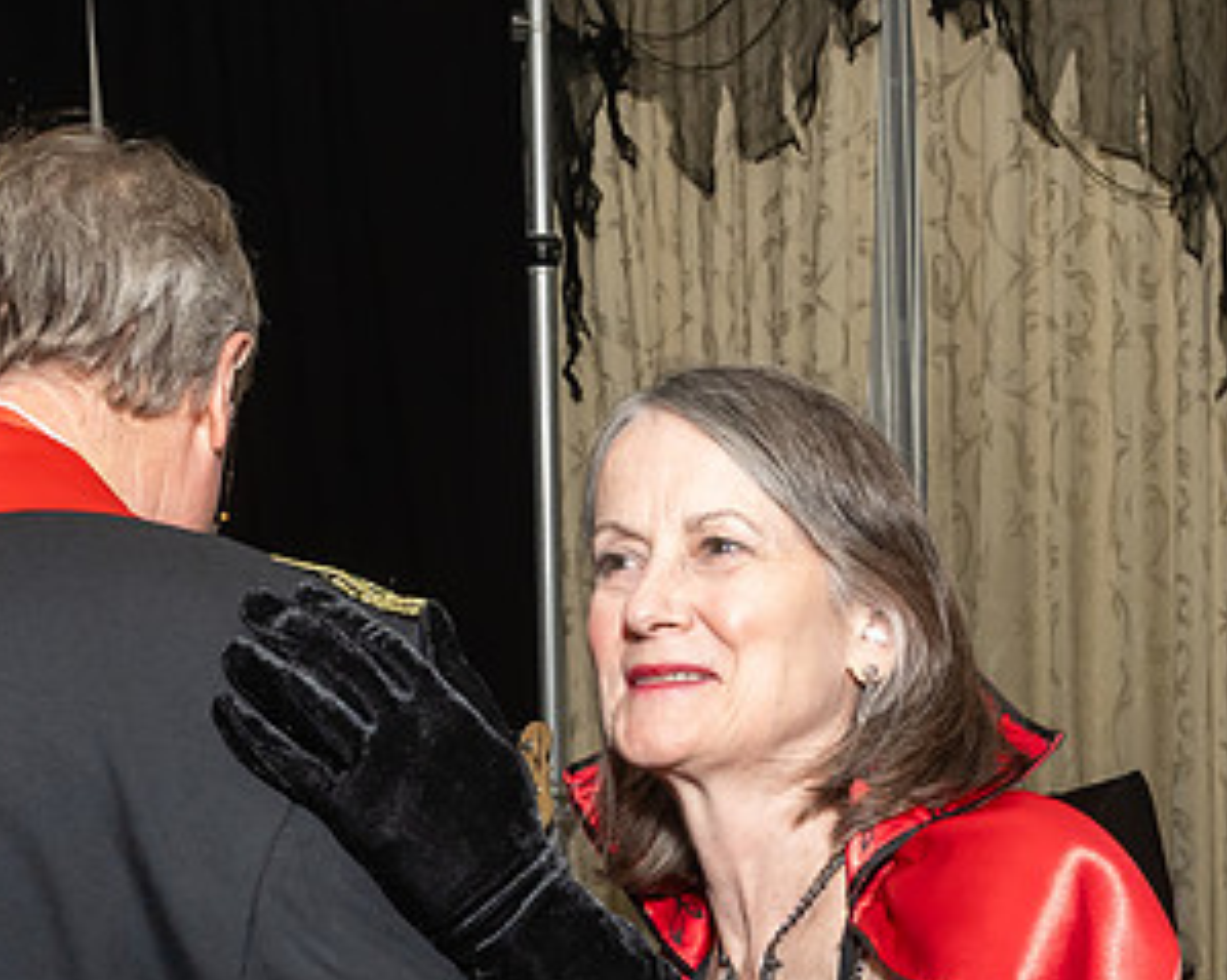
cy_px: 779
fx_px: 2251
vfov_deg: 24.2
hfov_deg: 30.5
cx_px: 666
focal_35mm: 62
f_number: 8
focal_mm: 17
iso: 800
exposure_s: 1/250
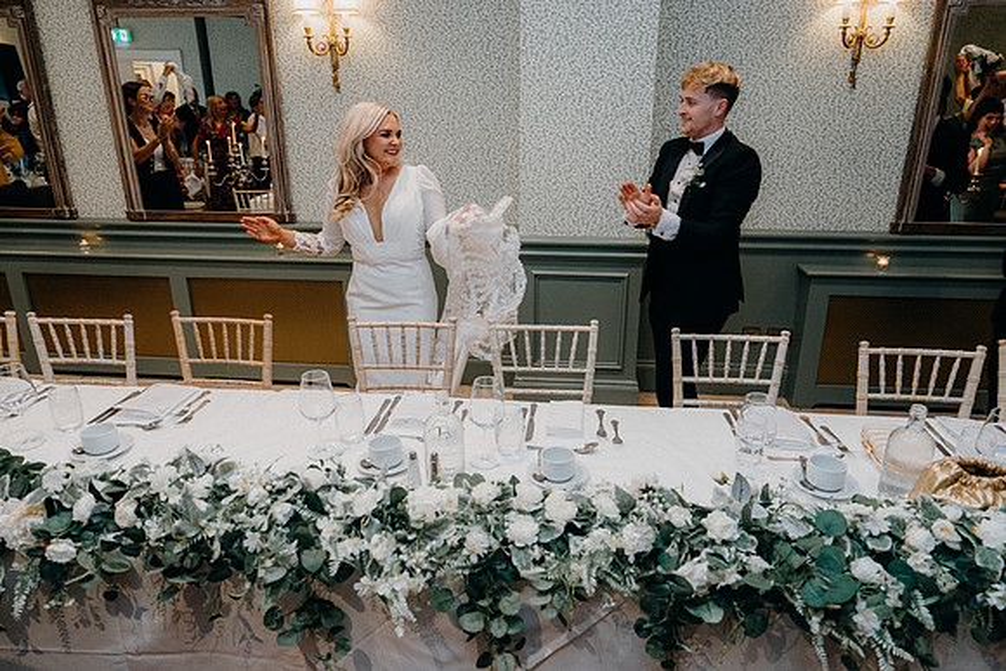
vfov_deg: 53.2
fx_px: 671
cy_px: 336
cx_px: 503
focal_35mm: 24
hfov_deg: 73.7
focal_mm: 24
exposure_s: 1/160
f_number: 3.5
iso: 2000
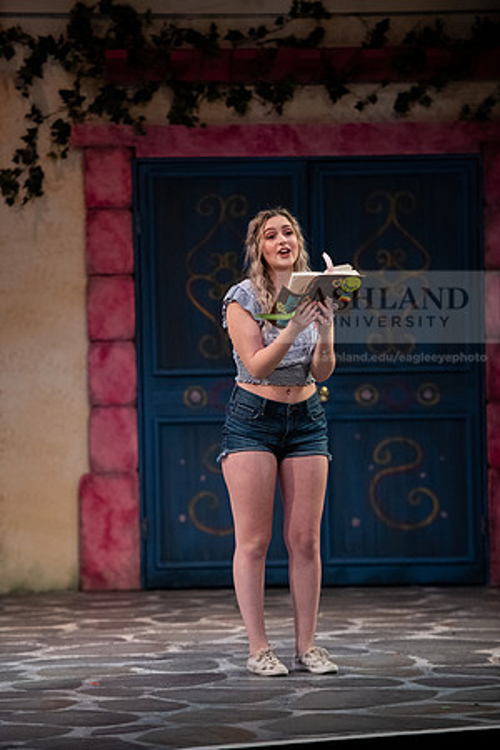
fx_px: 3646
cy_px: 375
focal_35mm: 175
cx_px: 250
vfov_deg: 11.7
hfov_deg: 7.8
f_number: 3.2
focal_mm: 175
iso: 2500
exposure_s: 1/320
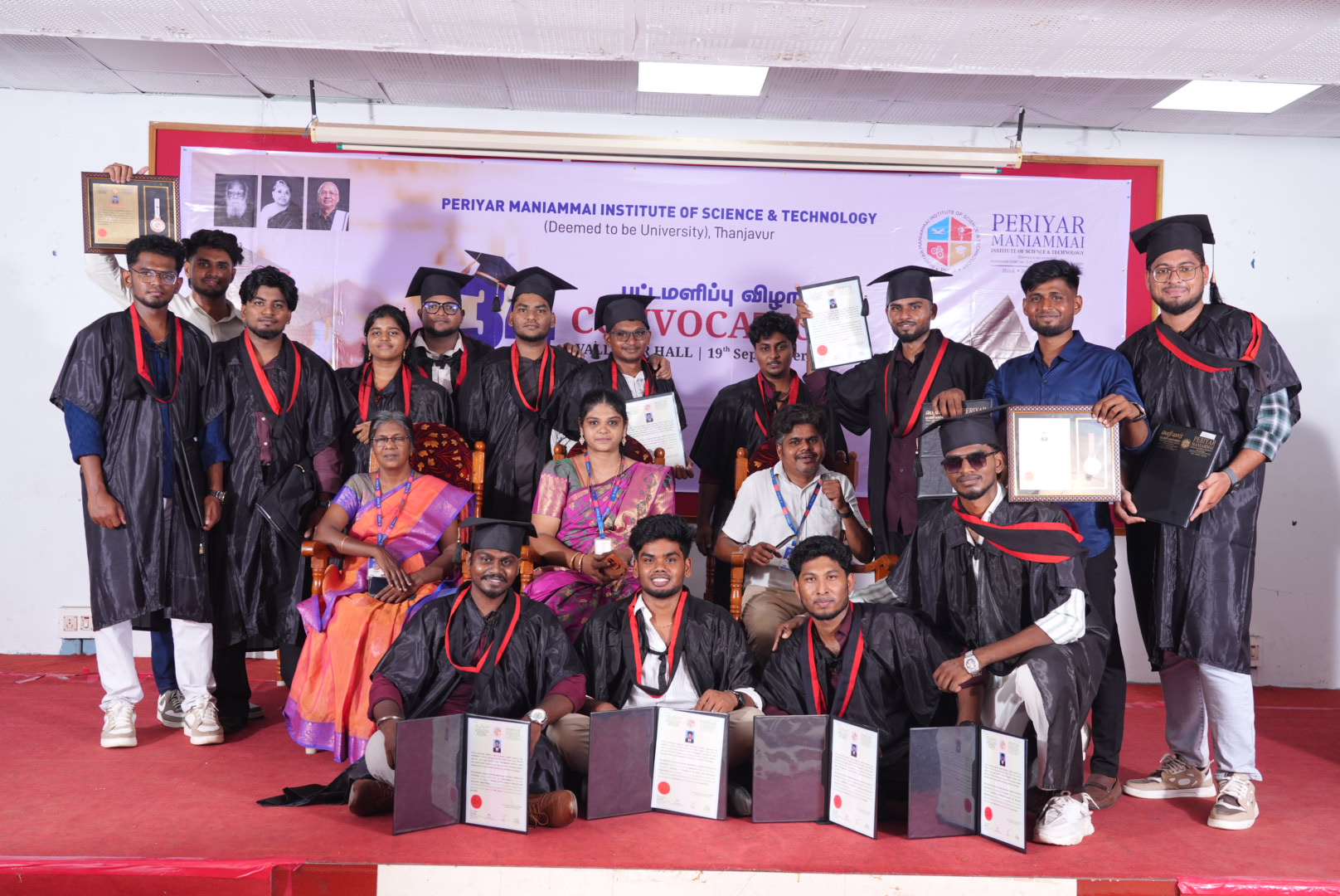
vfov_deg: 33.5
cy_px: 448
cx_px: 670
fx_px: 1490
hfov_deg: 48.4
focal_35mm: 40
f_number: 5.6
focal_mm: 40
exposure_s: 1/200
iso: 640
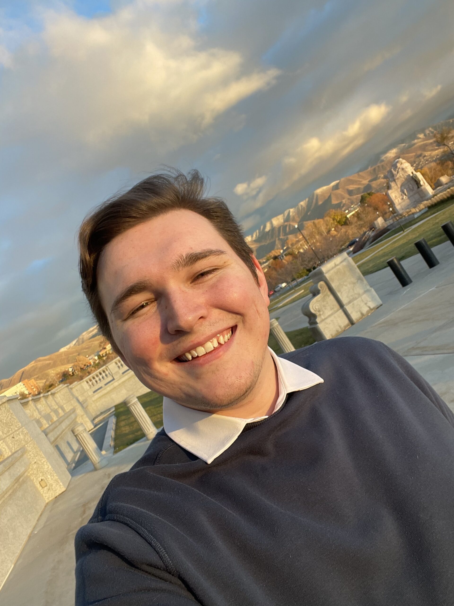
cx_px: 227
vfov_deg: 60.0
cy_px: 303
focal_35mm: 30
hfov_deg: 46.8
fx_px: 525
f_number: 2.2
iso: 25
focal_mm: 2.71
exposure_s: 1/122
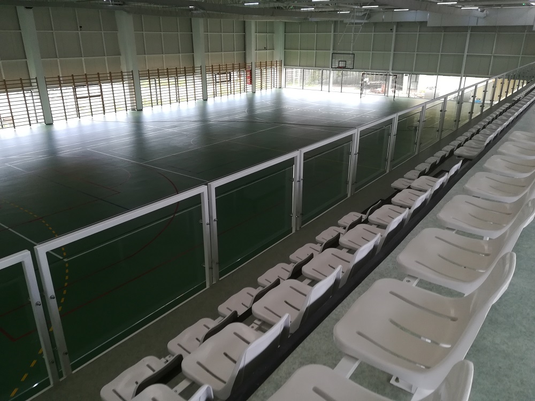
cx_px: 268
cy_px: 200
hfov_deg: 67.3
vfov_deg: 53.1
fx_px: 402
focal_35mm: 26
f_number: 2.2
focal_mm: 3.83
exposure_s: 1/33.3
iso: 80
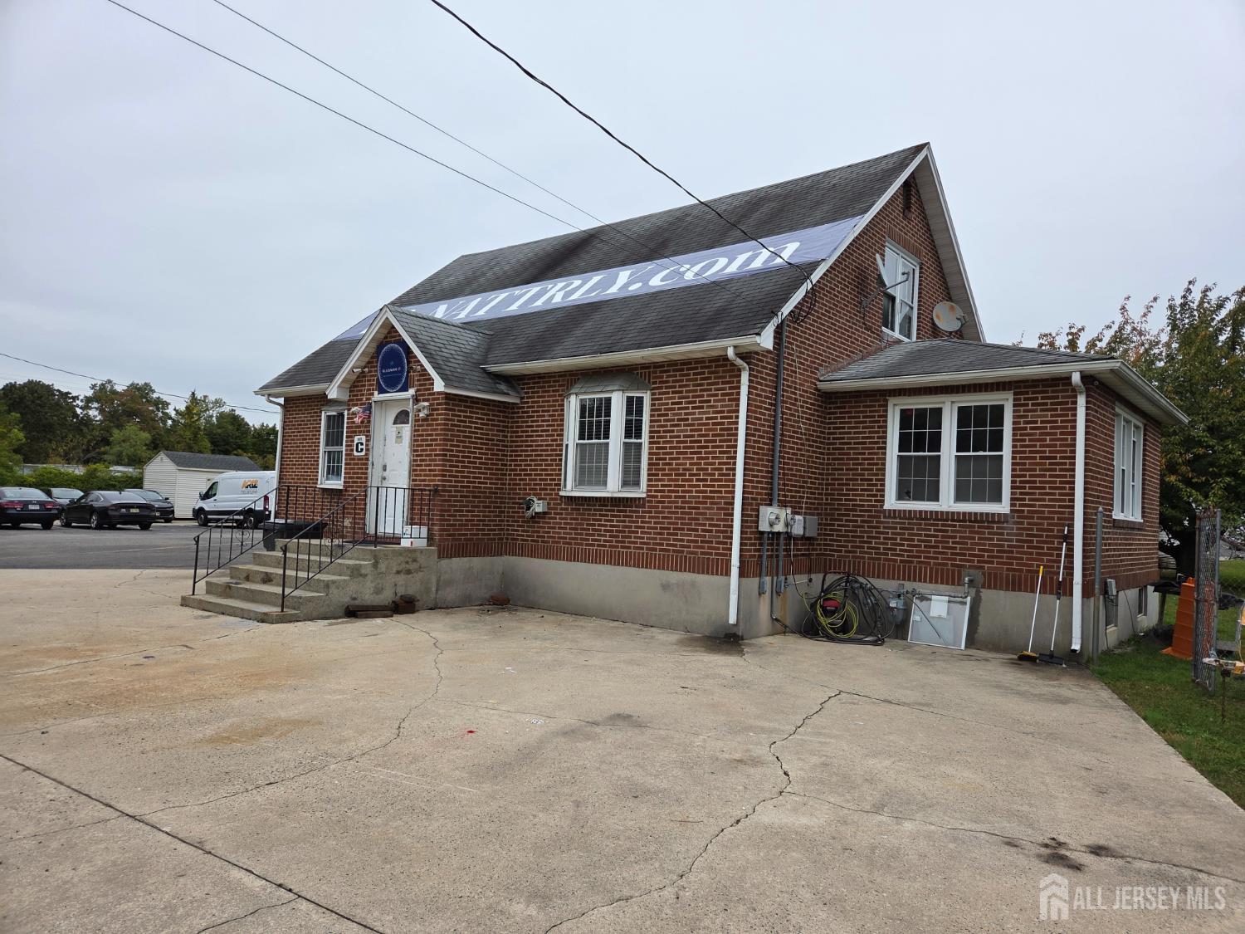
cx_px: 622
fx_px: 827
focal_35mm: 23
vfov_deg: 58.9
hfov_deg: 73.9
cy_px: 467
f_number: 1.8
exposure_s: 1/1597
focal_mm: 5.4
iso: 80
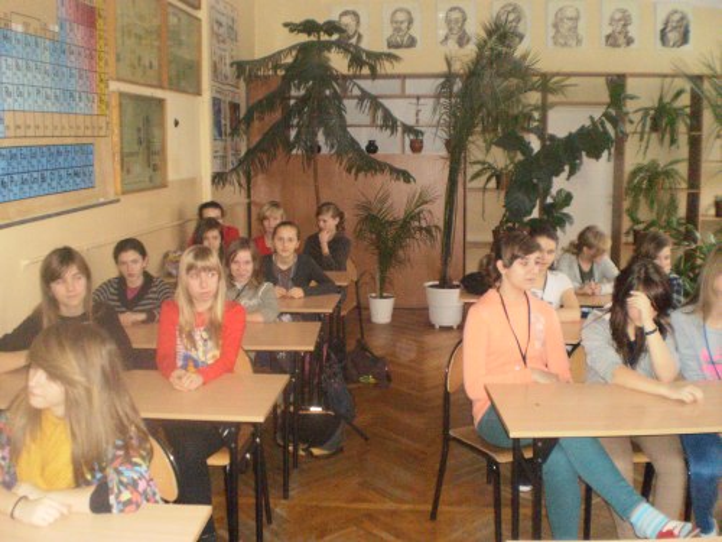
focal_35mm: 36
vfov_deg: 39.7
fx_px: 751
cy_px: 271
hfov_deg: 51.4
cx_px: 361
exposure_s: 1/30
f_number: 3.1
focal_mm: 6.3
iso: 640
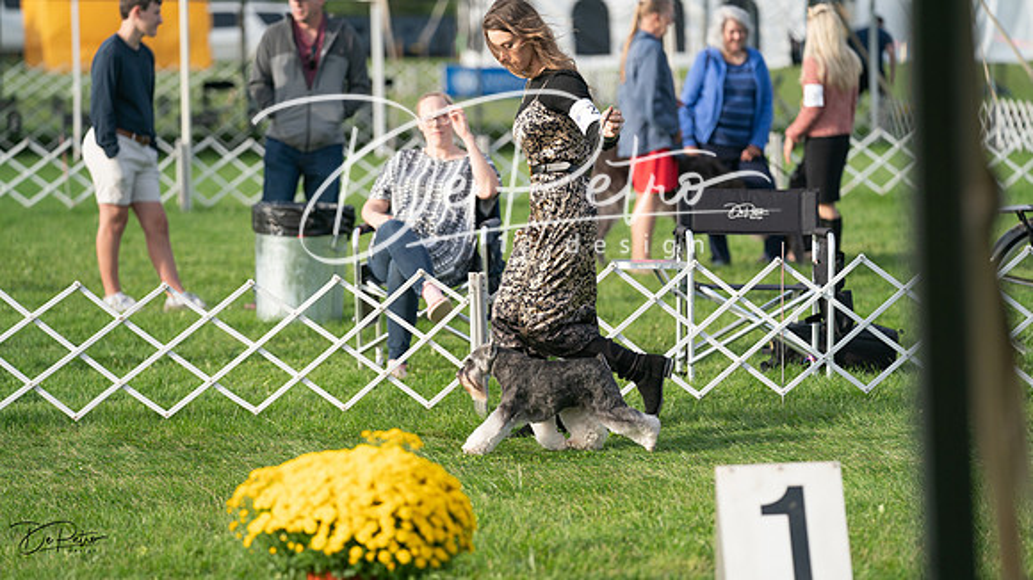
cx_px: 516
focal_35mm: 172
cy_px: 290
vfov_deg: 7.1
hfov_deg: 12.5
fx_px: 4704
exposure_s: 1/2000
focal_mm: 164
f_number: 3.2
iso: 400
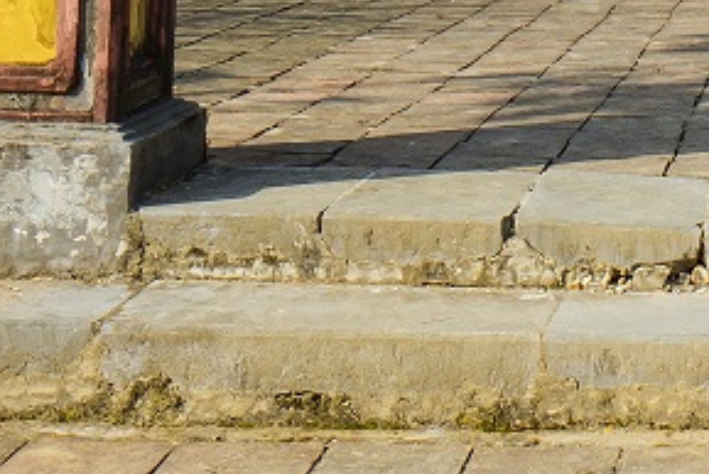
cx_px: 837
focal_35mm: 110
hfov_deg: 17.7
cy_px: -548
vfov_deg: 11.0
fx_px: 2167
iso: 100
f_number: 11
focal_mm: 16
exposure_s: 1/100
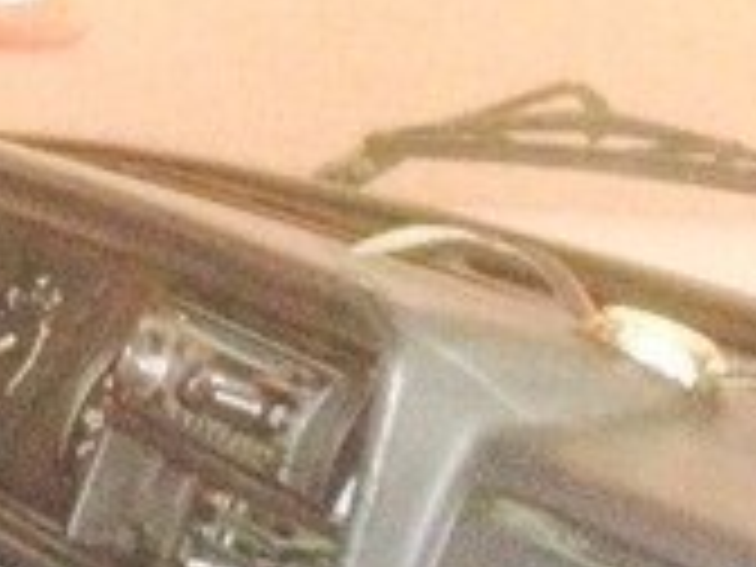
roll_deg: -2.4
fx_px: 2839
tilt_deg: -25.7
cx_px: -536
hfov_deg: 13.8
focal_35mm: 130
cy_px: 1024
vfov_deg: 10.7
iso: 800
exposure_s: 1/16
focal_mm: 4.12
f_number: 2.4
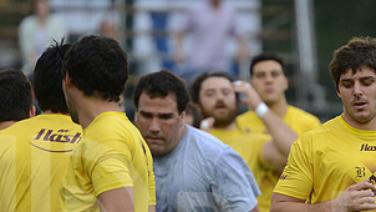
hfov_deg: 4.0
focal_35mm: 544
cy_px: 229
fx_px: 5425
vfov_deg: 2.2
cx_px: 278
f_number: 4
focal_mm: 270
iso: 1000
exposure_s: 1/400
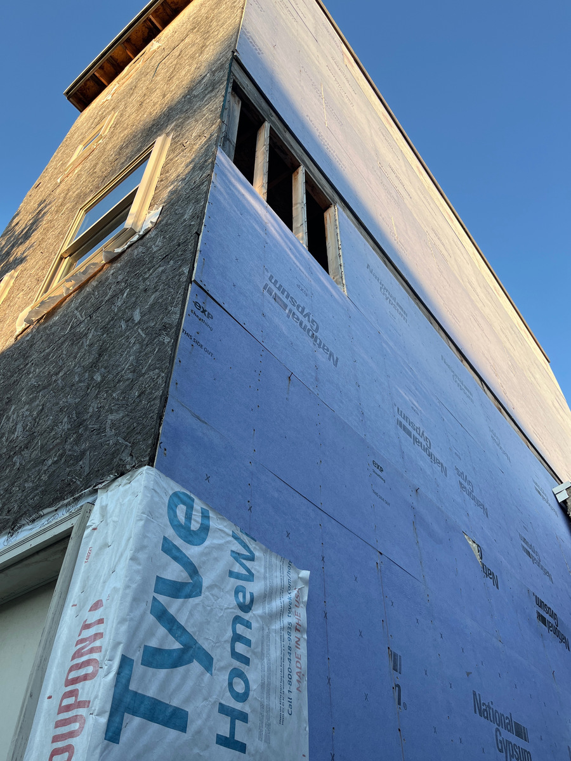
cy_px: 380
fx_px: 572
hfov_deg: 53.1
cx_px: 286
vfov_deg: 67.3
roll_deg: -0.9
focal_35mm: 26
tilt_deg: +43.9
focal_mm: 5.1
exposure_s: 1/639
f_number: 1.6
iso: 50
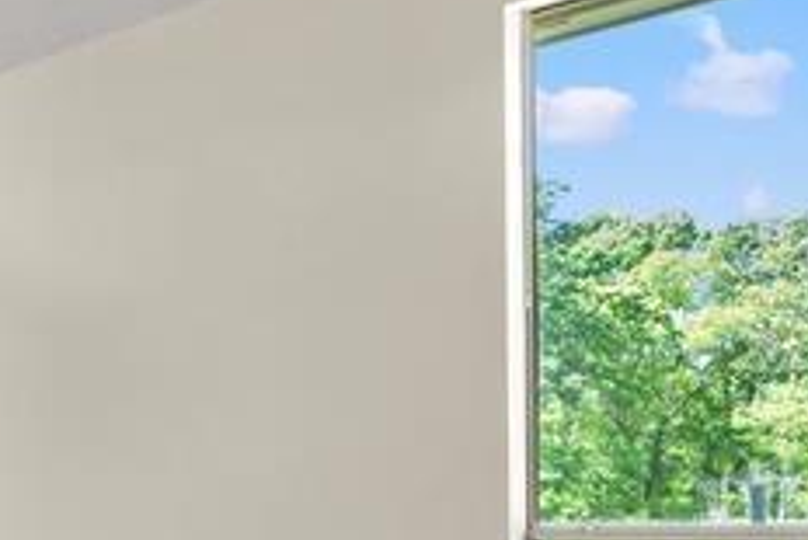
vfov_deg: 21.6
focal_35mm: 53
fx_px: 1190
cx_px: -338
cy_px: 800
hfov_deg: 28.1
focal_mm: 12
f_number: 5.6
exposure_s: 1/30
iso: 400
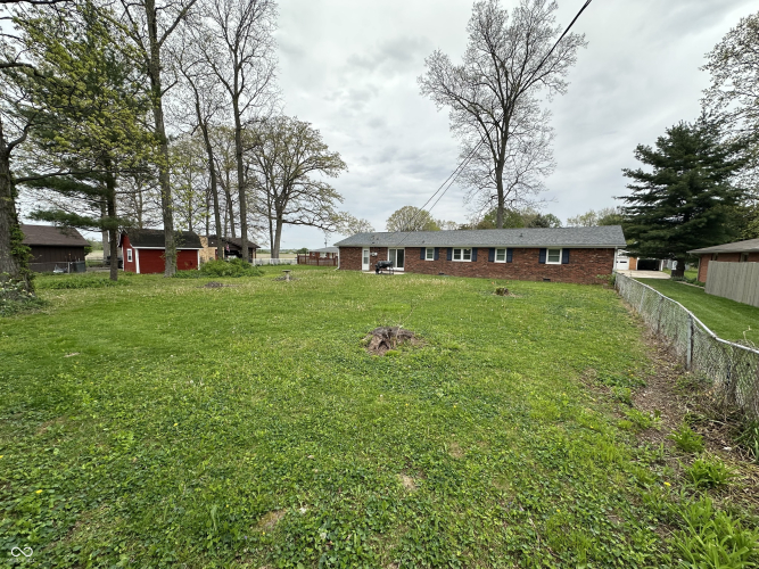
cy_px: 284
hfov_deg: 102.1
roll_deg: -0.7
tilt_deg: -6.0
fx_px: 307
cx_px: 380
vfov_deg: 85.7
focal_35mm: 14
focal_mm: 2.22
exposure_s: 1/744
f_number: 2.2
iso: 50
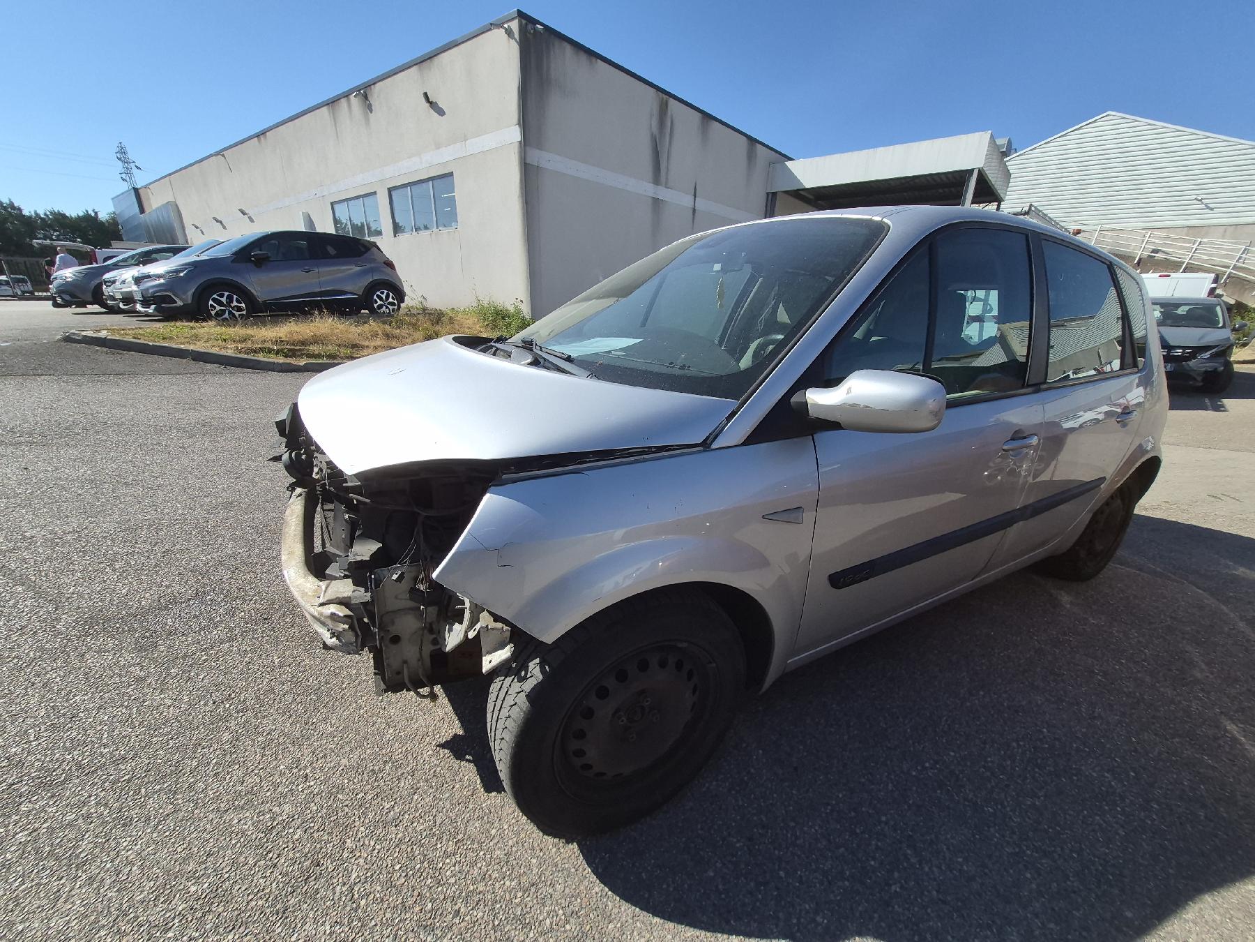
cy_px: 471
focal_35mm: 13
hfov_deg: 106.2
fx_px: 471
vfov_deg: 89.9
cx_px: 628
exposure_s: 1/1667
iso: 40
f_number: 2.2
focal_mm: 1.74
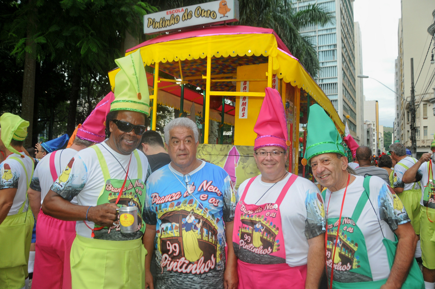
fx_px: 326
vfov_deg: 47.8
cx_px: 218
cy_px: 144
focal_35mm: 27
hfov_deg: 67.4
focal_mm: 18
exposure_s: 1/250
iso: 320
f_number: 4
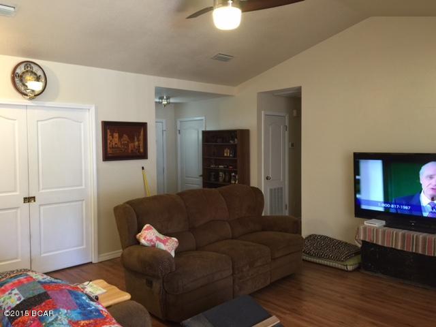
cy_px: 164
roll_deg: +0.0
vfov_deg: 48.2
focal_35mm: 29
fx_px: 365
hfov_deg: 61.7
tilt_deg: -2.2
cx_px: 218
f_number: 2.2
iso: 64
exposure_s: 1/15
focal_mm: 4.15
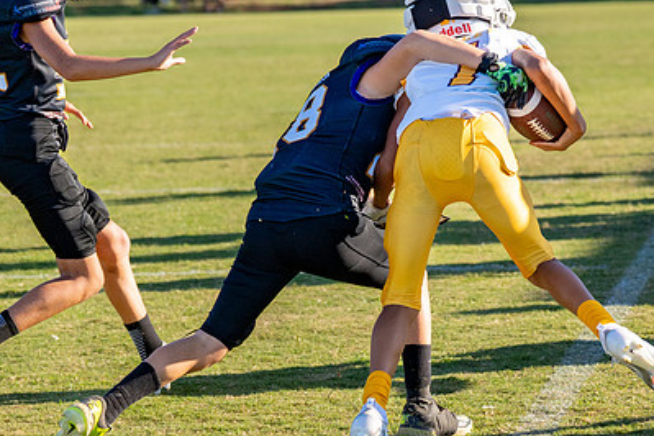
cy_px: 135
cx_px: 302
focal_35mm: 159
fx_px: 2888
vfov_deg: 8.6
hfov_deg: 12.9
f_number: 2.8
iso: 160
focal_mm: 70
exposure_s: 1/4000
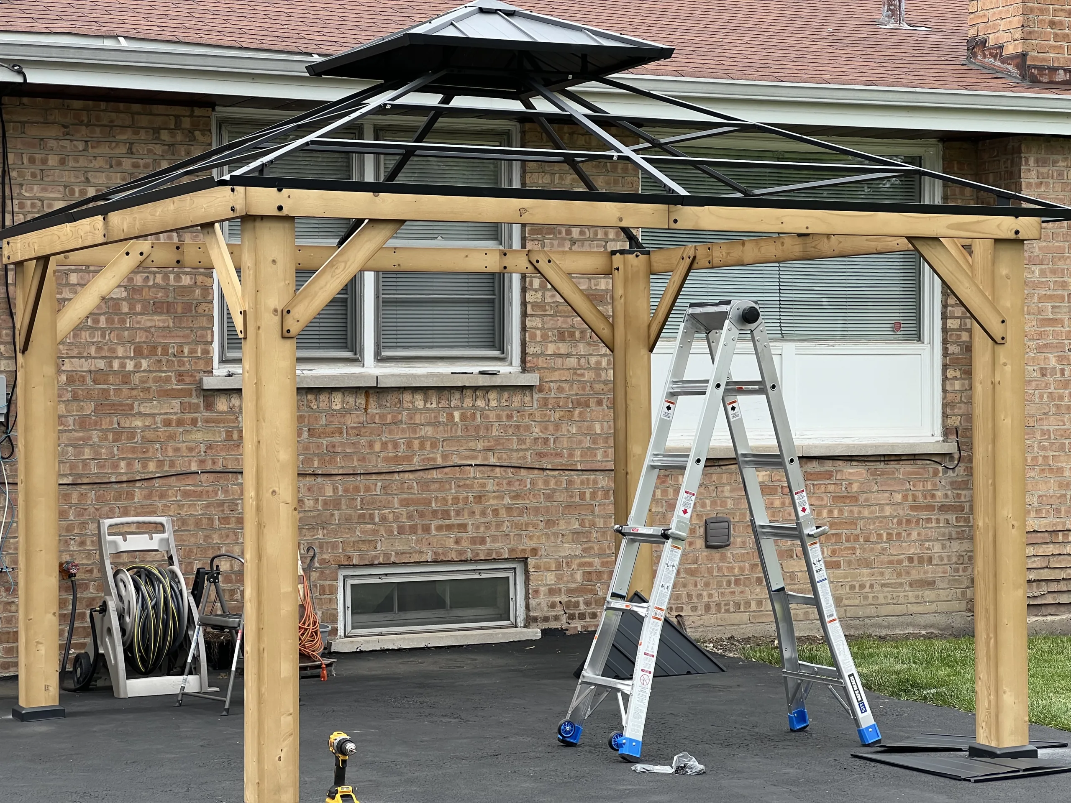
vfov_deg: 19.1
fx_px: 2382
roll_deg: +0.2
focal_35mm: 77
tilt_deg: -0.7
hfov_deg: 25.3
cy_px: 402
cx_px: 536
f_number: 2.8
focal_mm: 9
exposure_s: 1/300
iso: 32
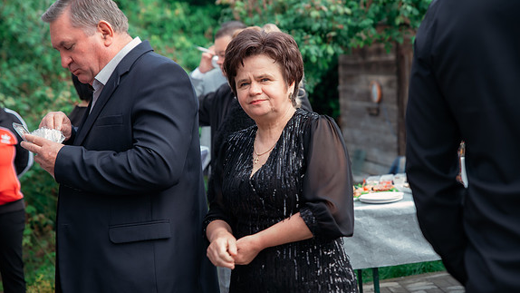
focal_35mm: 74
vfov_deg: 16.3
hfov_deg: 28.6
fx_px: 1020
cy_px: 145
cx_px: 262
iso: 200
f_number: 3.2
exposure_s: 1/125
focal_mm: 70
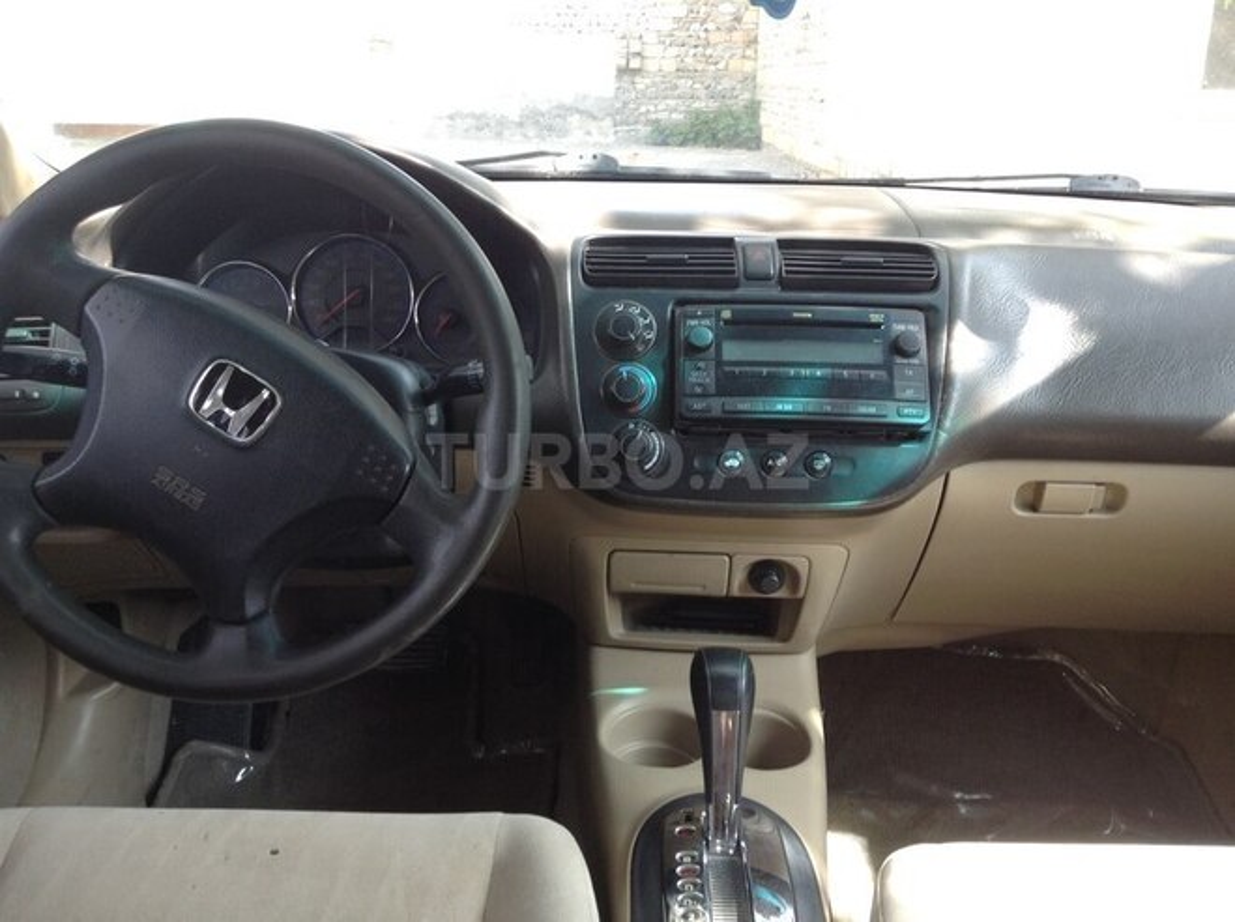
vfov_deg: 42.8
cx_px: 618
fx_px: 1176
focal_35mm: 33
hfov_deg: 55.4
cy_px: 461
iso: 32
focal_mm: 3.3
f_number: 2.4
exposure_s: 1/60
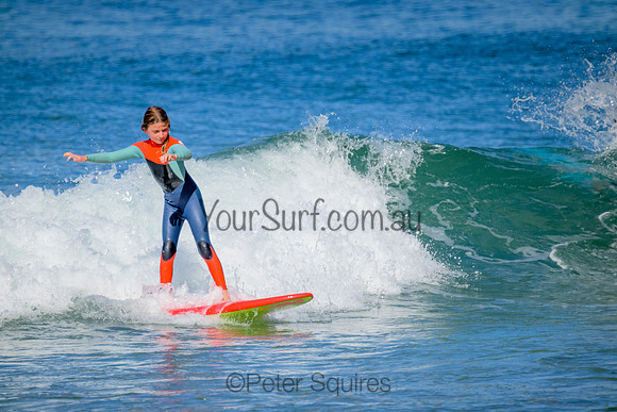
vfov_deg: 1.7
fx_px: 13714
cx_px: 308
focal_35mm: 800
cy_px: 206
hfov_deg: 2.6
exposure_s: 1/1600
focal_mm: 800
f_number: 11
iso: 1250
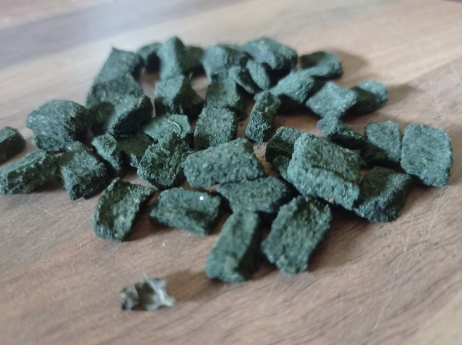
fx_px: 413
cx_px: 220
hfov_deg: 58.4
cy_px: 182
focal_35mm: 31
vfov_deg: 45.3
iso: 1188
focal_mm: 4.7
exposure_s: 1/14
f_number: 1.8
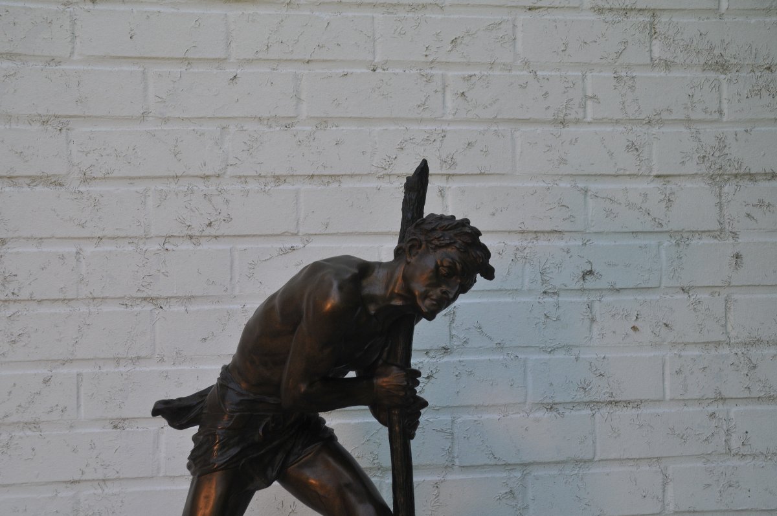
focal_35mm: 39
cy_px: 258
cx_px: 388
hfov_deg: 49.6
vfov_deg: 34.1
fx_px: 841
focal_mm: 26
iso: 400
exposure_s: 1/200
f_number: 9
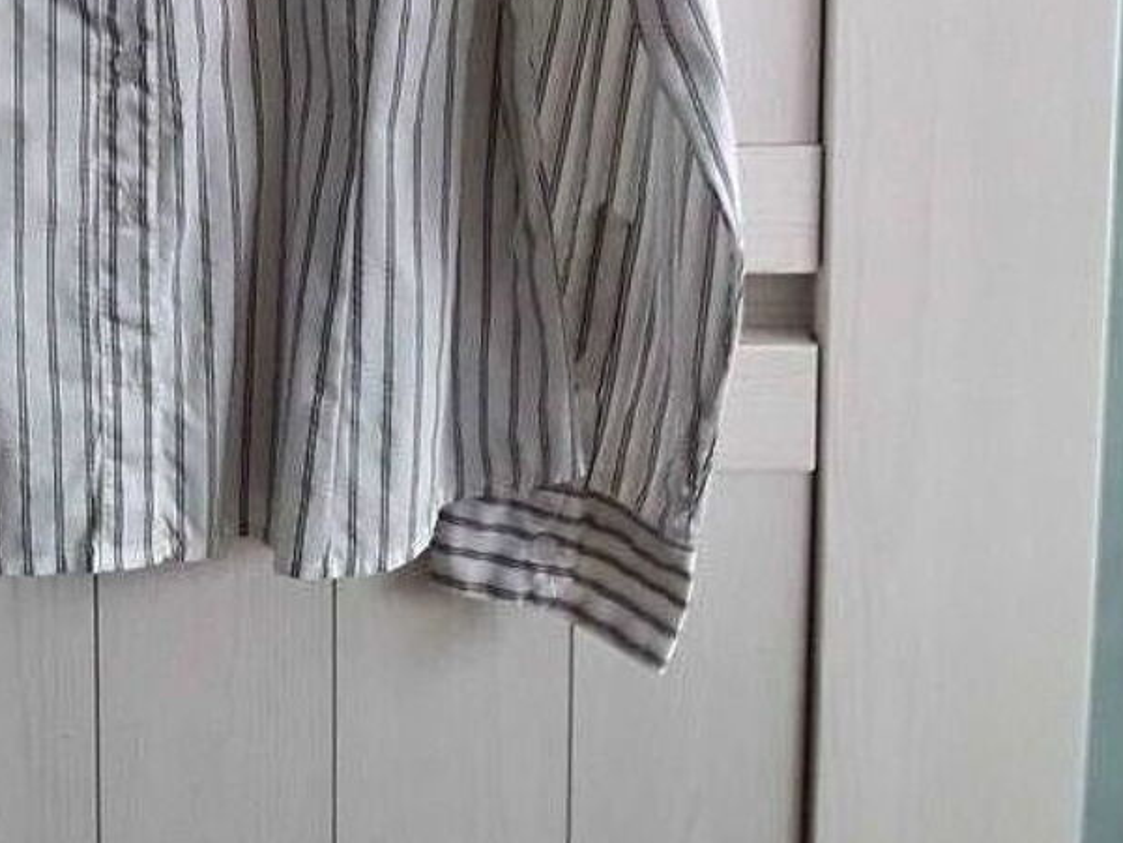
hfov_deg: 31.4
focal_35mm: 60
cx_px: 226
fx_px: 1946
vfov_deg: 22.5
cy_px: -171
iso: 100
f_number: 1.9
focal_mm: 2.91
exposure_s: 1/33
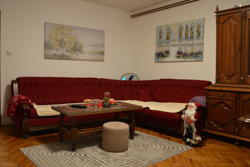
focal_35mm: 32
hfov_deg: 59.5
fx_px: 219
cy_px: 84
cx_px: 125
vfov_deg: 41.6
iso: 500
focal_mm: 21
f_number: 3.8
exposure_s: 1/15
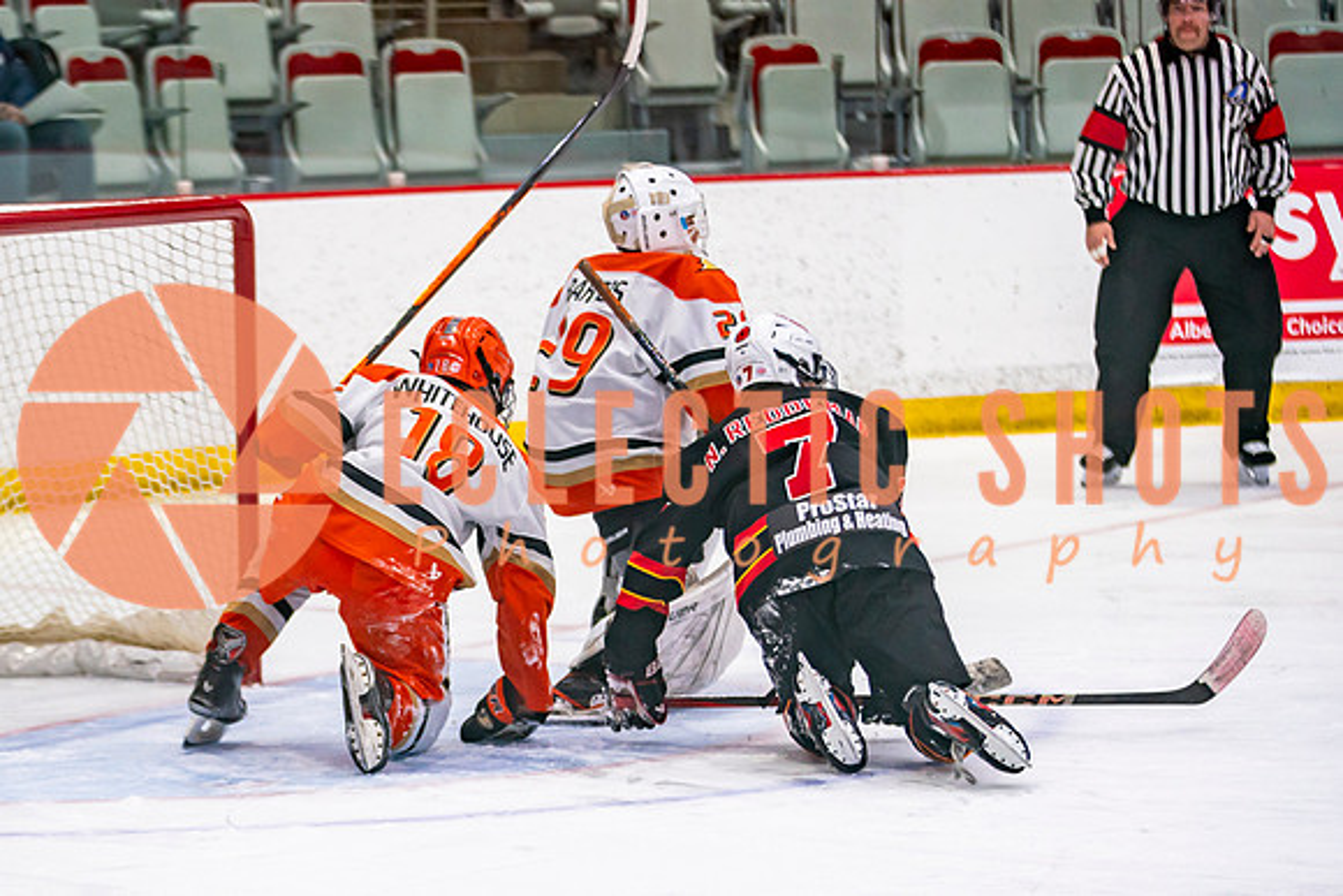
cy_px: 737
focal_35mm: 189
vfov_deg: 7.2
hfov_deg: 10.9
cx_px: 483
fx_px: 7064
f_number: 2.8
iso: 640
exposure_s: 1/640
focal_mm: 115
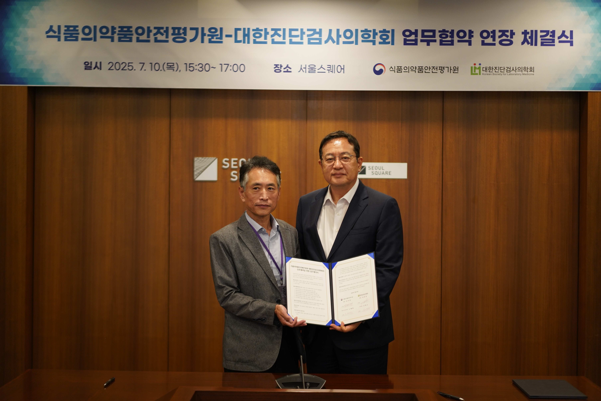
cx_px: 300
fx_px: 918
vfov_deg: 24.6
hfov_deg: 36.2
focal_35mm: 55
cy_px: 200
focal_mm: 55
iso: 400
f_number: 1.8
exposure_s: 1/125
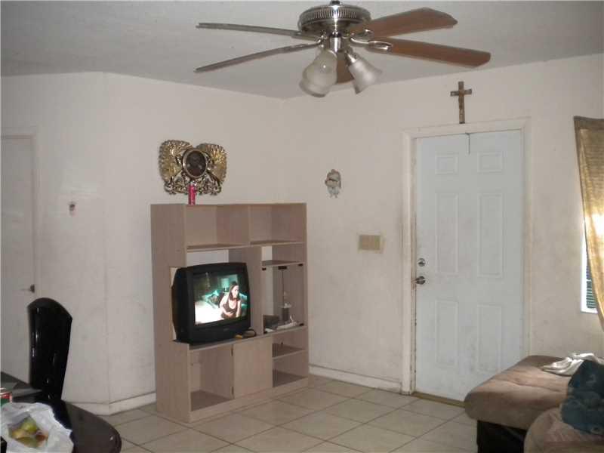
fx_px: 611
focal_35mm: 35
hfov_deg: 52.6
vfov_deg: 40.7
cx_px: 302
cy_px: 226
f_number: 3.1
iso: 400
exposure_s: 1/30
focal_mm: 6.3
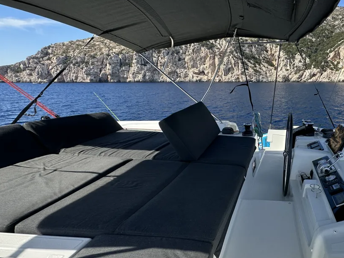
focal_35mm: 24
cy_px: 134
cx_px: 272
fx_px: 239
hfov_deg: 65.5
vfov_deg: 56.8
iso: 50
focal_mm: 2.22
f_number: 2.2
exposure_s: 1/1135
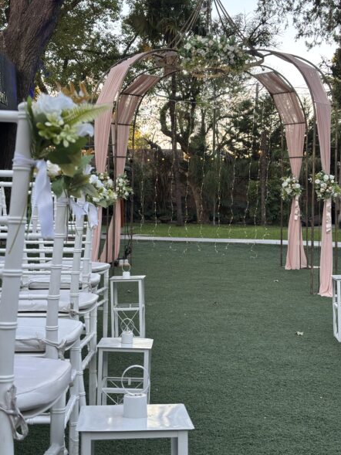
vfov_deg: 36.2
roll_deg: -1.4
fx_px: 696
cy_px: 229
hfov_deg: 27.5
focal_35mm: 53
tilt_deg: -3.1
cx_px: 173
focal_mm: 5.96
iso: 25
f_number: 1.6
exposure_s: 1/50
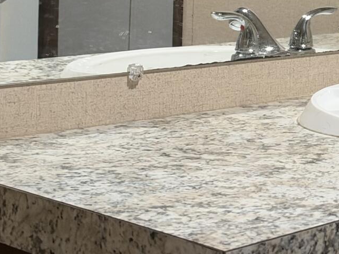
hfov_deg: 16.1
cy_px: -71
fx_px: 1097
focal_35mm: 112
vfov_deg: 12.8
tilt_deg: +0.2
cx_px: 510
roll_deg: -0.6
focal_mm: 6.93
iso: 320
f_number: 1.8
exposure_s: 1/120
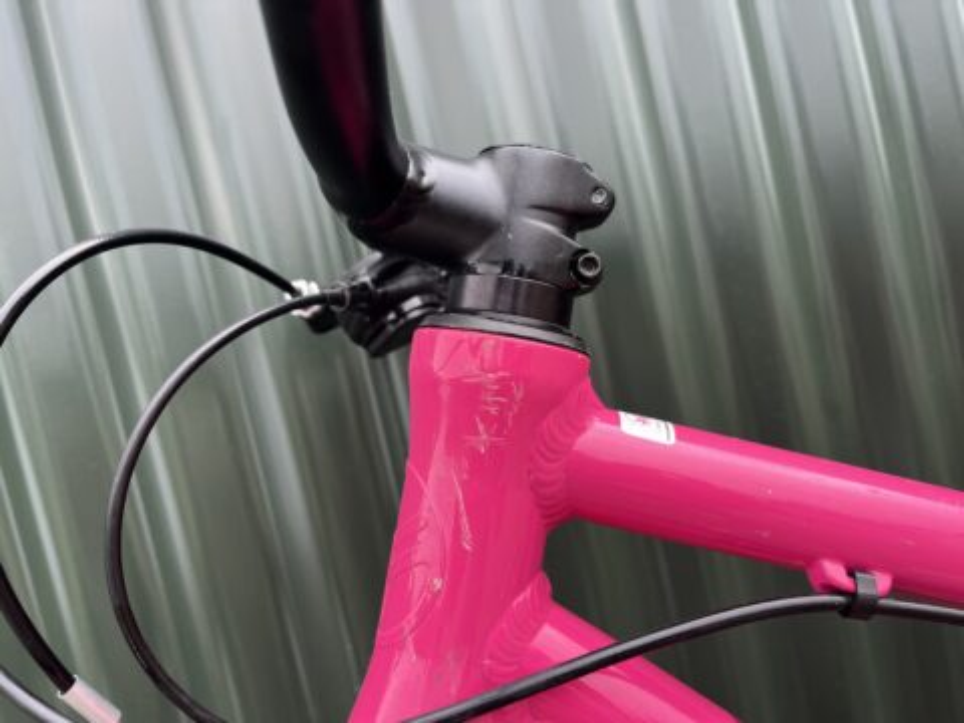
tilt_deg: -2.6
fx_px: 724
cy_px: 362
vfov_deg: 53.1
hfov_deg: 67.3
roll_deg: +12.9
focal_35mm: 26
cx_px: 482
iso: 50
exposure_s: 1/360
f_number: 1.6
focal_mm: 5.1
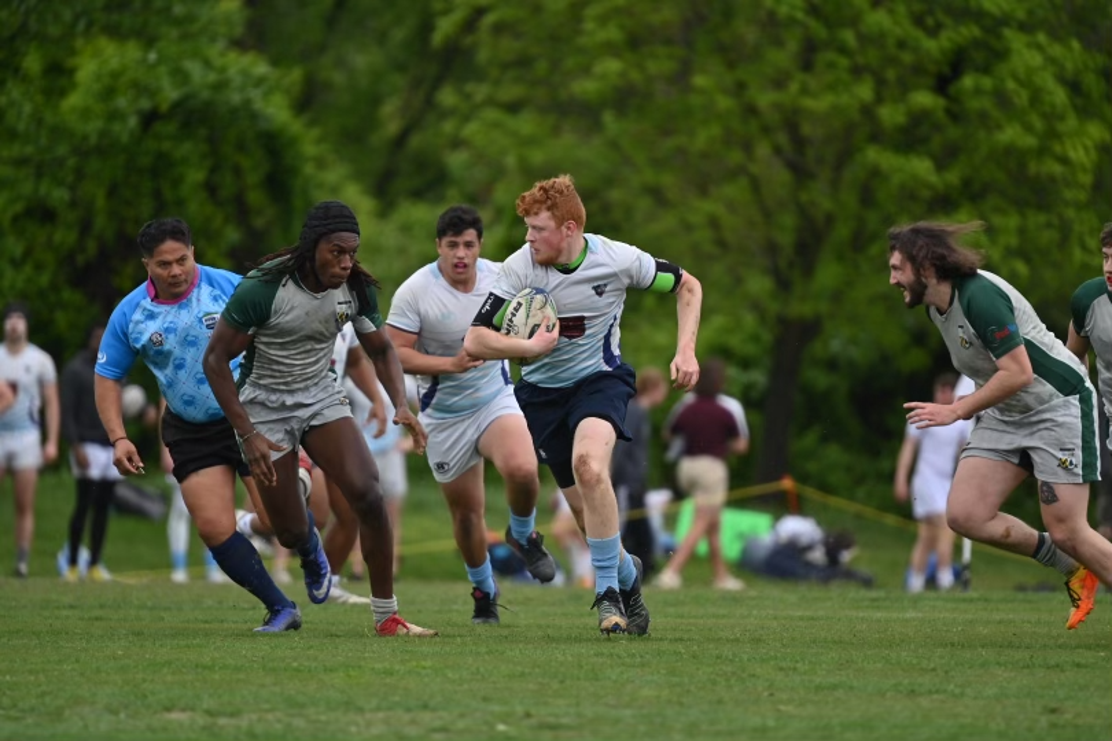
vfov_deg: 3.0
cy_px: 370
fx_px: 14208
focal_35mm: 460
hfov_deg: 4.5
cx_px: 556
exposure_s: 1/1000
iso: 360
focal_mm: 460
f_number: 5.6
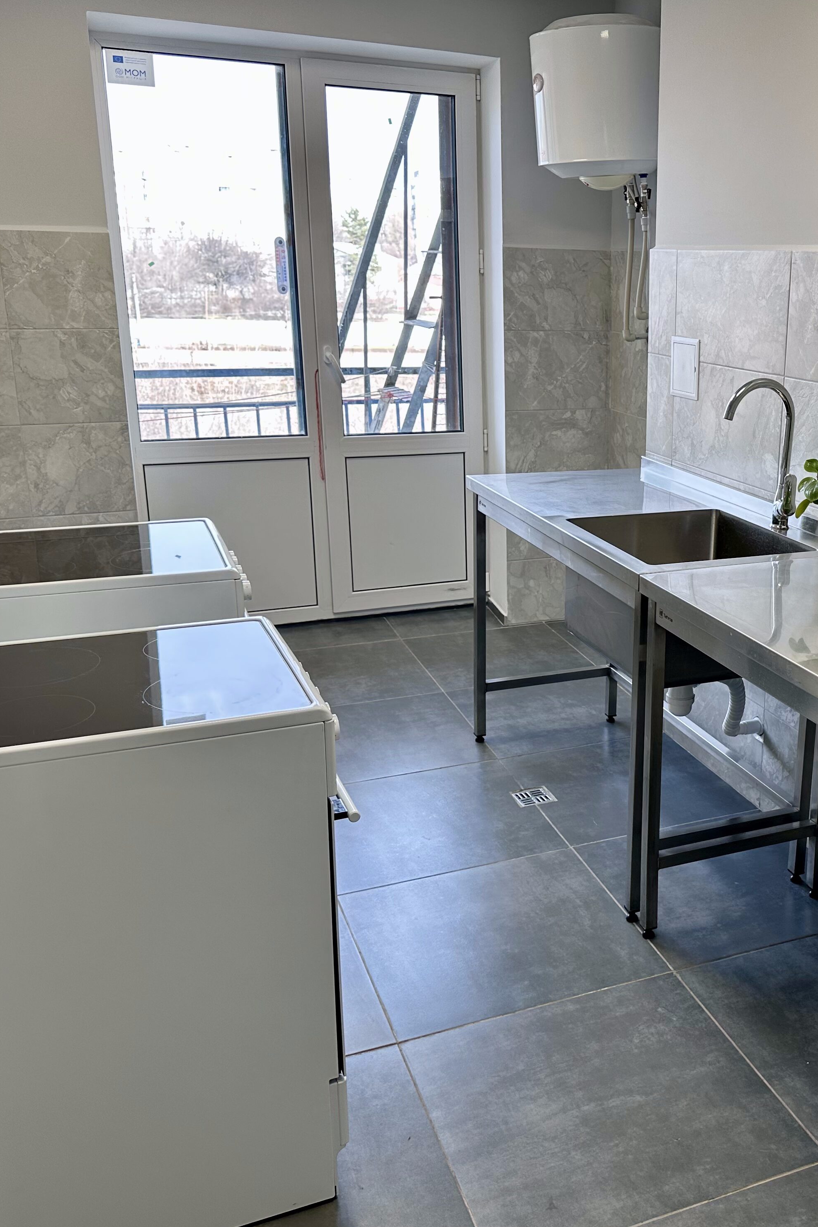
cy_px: 619
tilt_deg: -16.5
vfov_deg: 55.8
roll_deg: -1.3
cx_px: 653
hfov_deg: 37.5
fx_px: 1159
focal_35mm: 34
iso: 64
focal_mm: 6.86
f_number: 1.78
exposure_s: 1/135
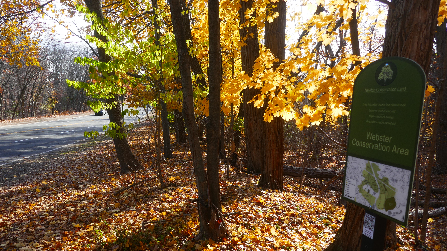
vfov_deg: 37.5
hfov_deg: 62.2
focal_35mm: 31
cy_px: 162
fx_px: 367
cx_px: 186
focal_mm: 9.1
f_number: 3.5
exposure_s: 1/320
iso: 125
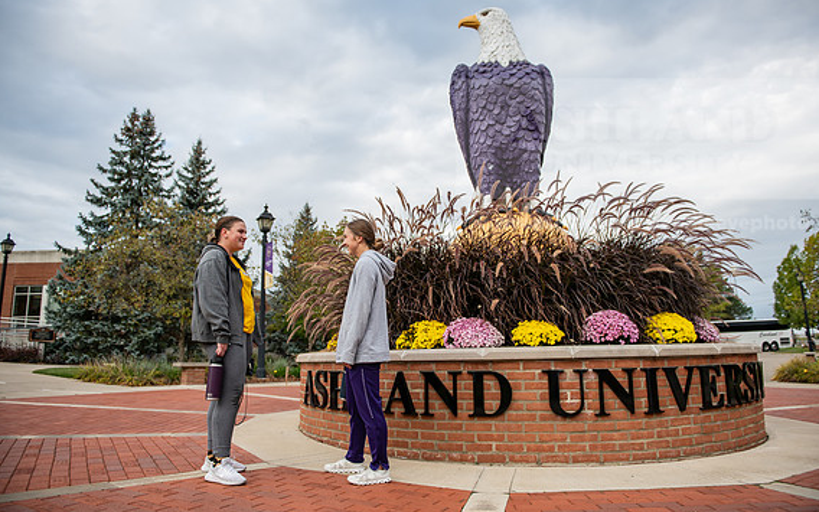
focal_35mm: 25
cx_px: 412
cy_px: 253
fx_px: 558
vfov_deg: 49.3
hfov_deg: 72.5
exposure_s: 1/500
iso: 125
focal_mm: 24
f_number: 3.2
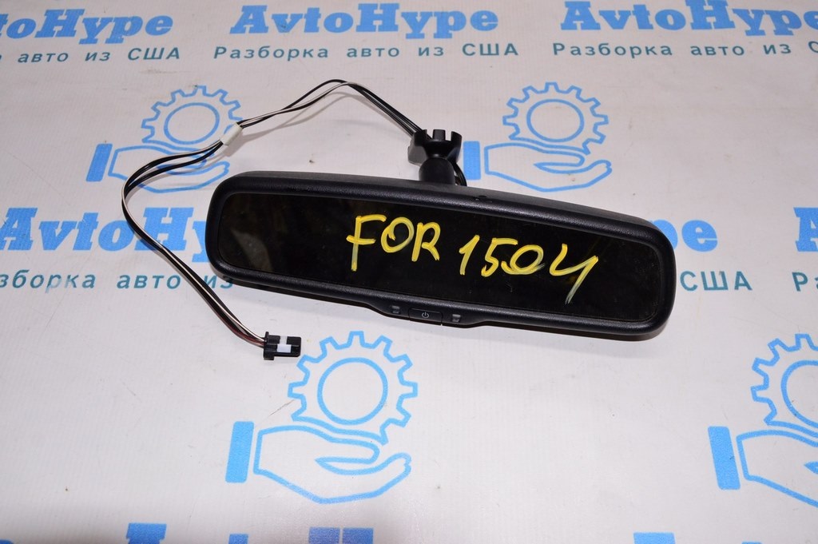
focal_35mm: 32
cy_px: 272
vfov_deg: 41.6
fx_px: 715
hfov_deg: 59.5
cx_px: 409
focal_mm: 21
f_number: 8
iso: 1600
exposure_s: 1/200
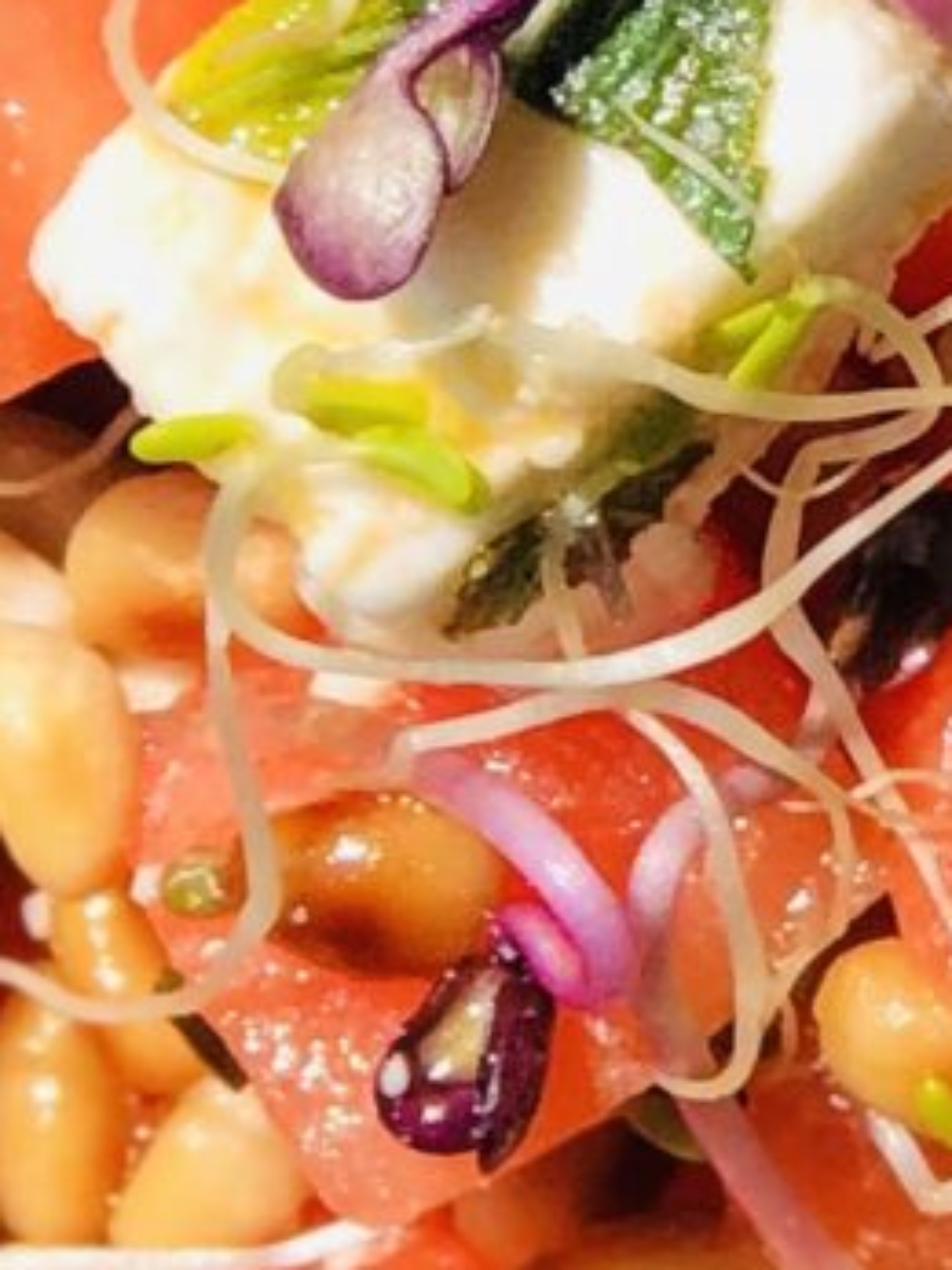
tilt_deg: -85.4
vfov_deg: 4.7
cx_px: 992
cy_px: 333
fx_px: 15447
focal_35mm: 421
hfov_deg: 3.5
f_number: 2.8
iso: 20
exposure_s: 1/695
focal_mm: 6.6
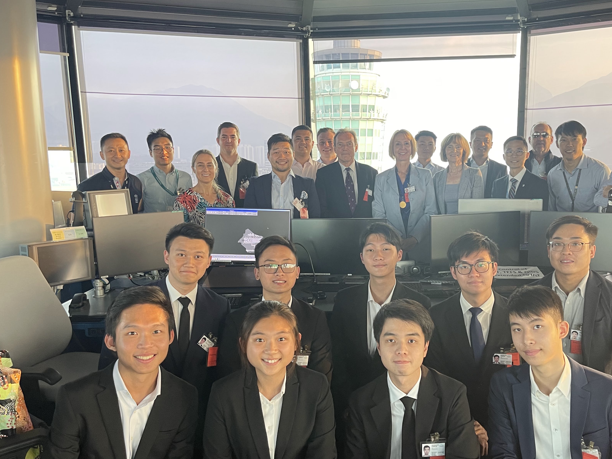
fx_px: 583
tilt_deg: -9.2
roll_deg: +0.4
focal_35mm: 33
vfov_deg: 42.9
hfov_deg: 55.2
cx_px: 344
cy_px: 254
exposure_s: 1/86
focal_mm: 5.1
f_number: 1.6
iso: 125
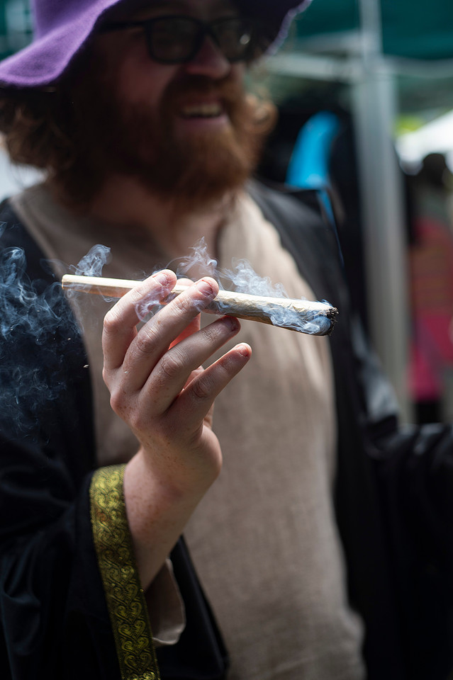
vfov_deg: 39.6
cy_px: 340
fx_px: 945
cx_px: 226
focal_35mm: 50
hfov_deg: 27.0
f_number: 2.8
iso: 200
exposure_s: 1/2000
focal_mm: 50
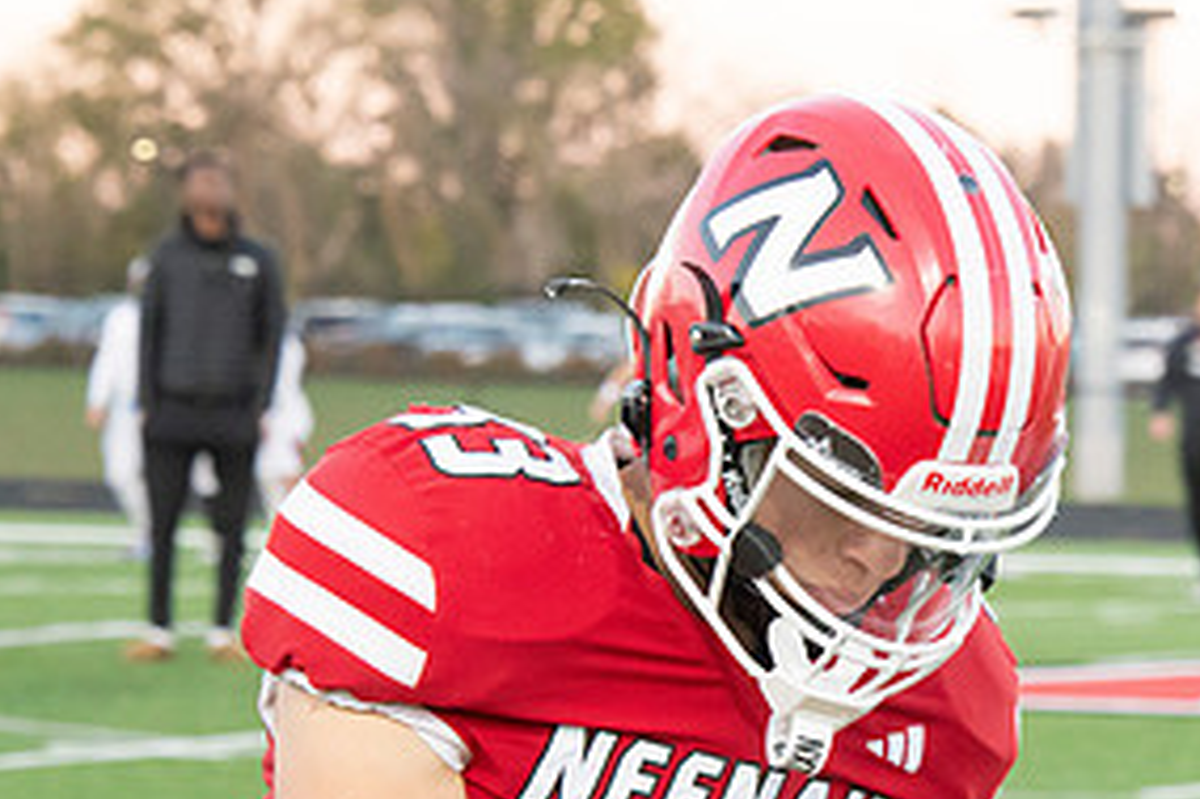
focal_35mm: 276
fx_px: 9194
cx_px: 1082
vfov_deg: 5.0
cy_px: 729
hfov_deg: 7.4
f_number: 9
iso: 8000
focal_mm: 135
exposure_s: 1/320
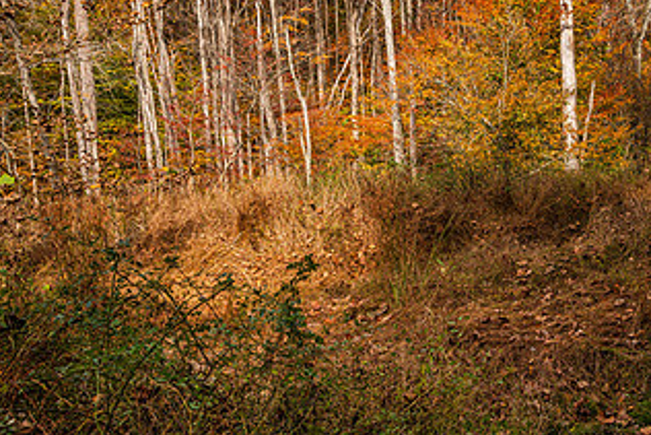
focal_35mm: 54
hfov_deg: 35.9
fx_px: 977
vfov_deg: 25.1
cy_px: 213
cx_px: 499
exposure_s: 1/200
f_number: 8
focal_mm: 28
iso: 180
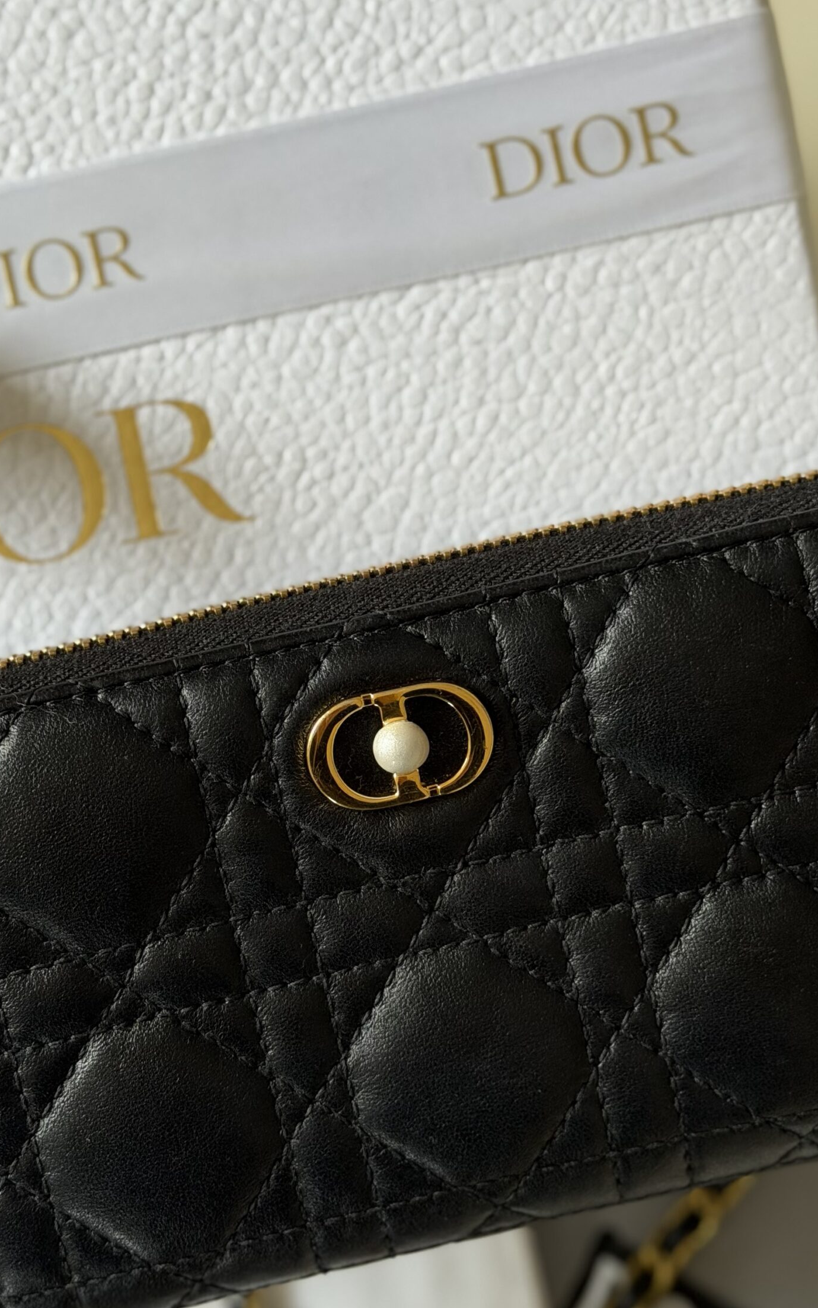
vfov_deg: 34.5
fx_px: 2104
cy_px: 711
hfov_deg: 22.0
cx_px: 423
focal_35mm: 59
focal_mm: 6.76
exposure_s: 1/114
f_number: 1.78
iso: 100
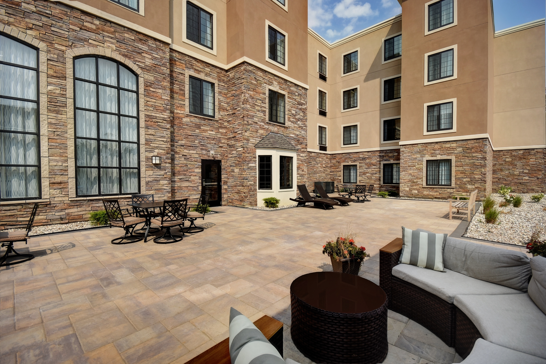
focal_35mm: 15
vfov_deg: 77.3
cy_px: 182
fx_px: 227
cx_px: 273
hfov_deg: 100.4
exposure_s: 1/1250
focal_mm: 10
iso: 250
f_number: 7.1
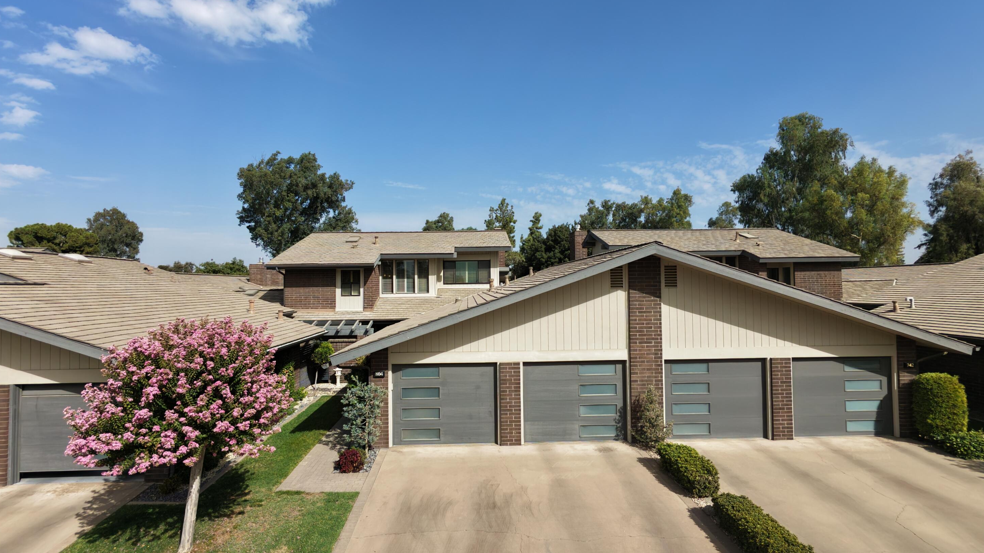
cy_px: 274
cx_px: 488
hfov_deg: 92.7
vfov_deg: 61.0
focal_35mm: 18
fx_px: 470
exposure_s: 1/1600
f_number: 2.2
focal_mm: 3.05
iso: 130
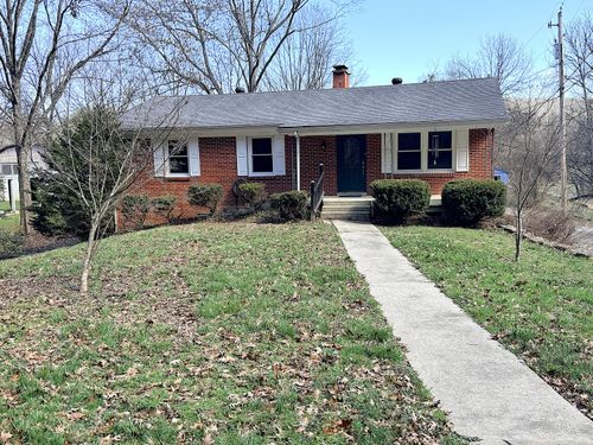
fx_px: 600
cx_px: 296
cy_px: 222
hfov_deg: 52.6
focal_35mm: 35
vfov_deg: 40.7
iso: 100
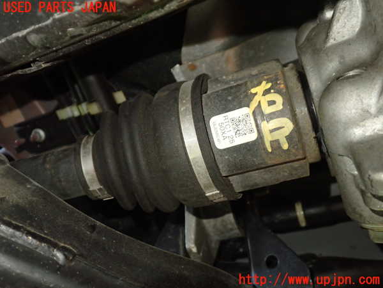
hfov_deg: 56.8
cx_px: 192
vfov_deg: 44.2
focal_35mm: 32
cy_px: 144
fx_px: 354
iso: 500
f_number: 2.4
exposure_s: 1/30
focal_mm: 5.79
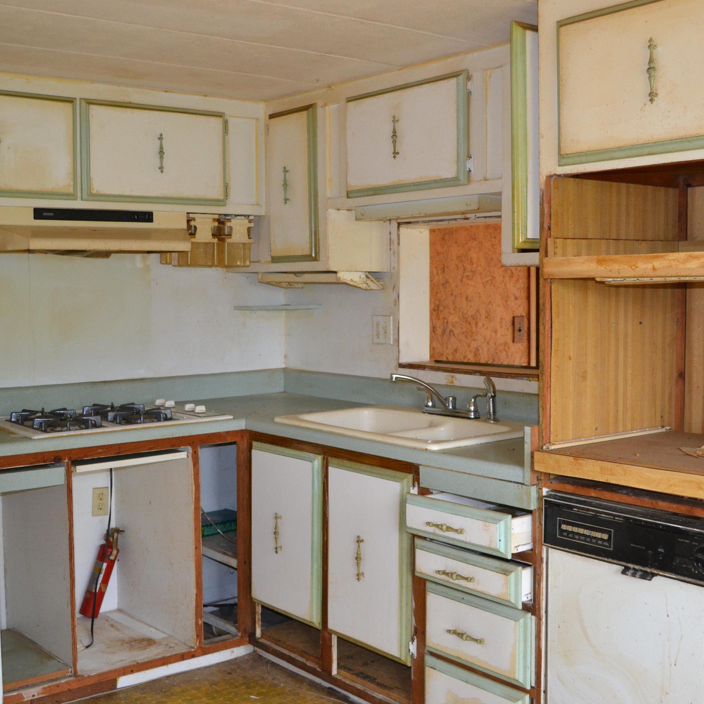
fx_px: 989
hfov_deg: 39.2
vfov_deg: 39.2
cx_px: 344
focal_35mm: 43
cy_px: 345
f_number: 4
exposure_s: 1/60
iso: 1250
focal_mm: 22
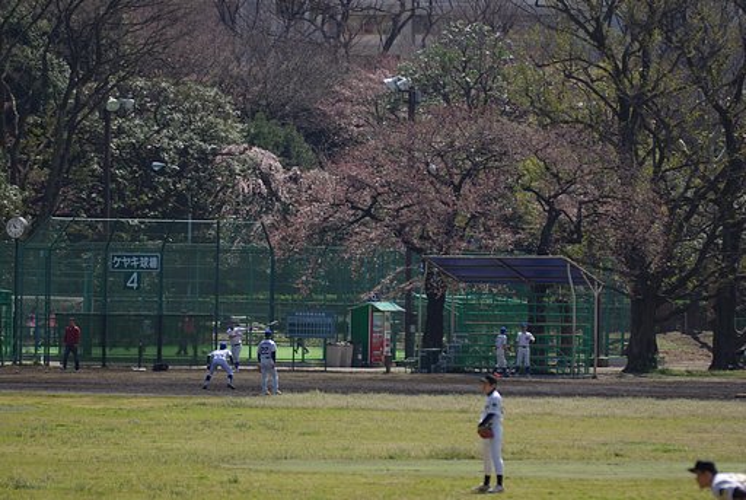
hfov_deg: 7.6
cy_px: 250
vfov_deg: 5.1
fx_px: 5603
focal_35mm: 270
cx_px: 373
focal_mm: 180
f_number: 3.5
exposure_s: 1/1000
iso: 100
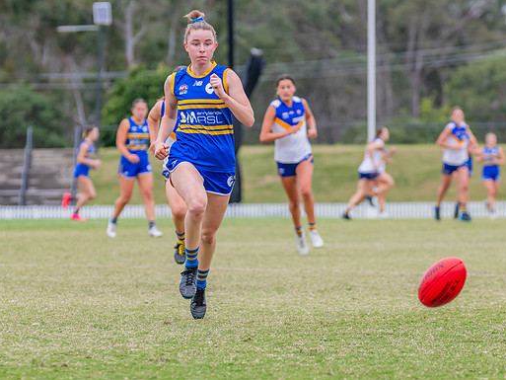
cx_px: 248
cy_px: 224
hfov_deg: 6.2
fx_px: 4649
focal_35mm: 318
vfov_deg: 4.7
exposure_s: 1/1250
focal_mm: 240
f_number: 5.6
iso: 800
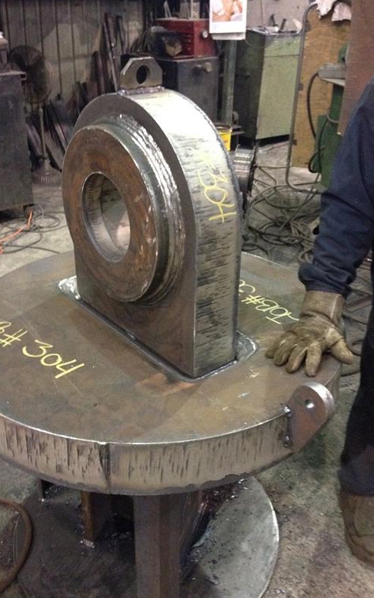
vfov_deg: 54.0
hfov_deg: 35.3
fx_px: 587
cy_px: 294
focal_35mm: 36
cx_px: 165
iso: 500
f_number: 2.4
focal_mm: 4.12
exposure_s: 1/15
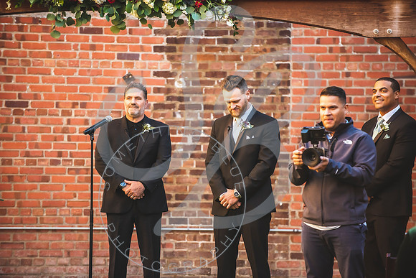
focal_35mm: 200
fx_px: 2312
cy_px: 139
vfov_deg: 6.9
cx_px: 208
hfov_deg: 10.3
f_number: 2.8
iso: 640
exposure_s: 1/640
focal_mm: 200
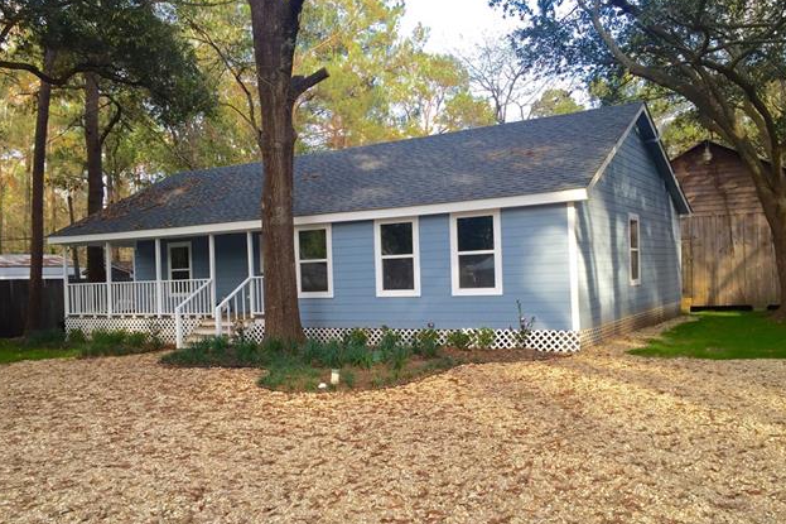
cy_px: 288
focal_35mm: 31
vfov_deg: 42.3
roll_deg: +1.0
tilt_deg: -2.0
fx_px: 677
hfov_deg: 60.3
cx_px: 392
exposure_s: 1/201
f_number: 2.2
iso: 32
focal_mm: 4.15
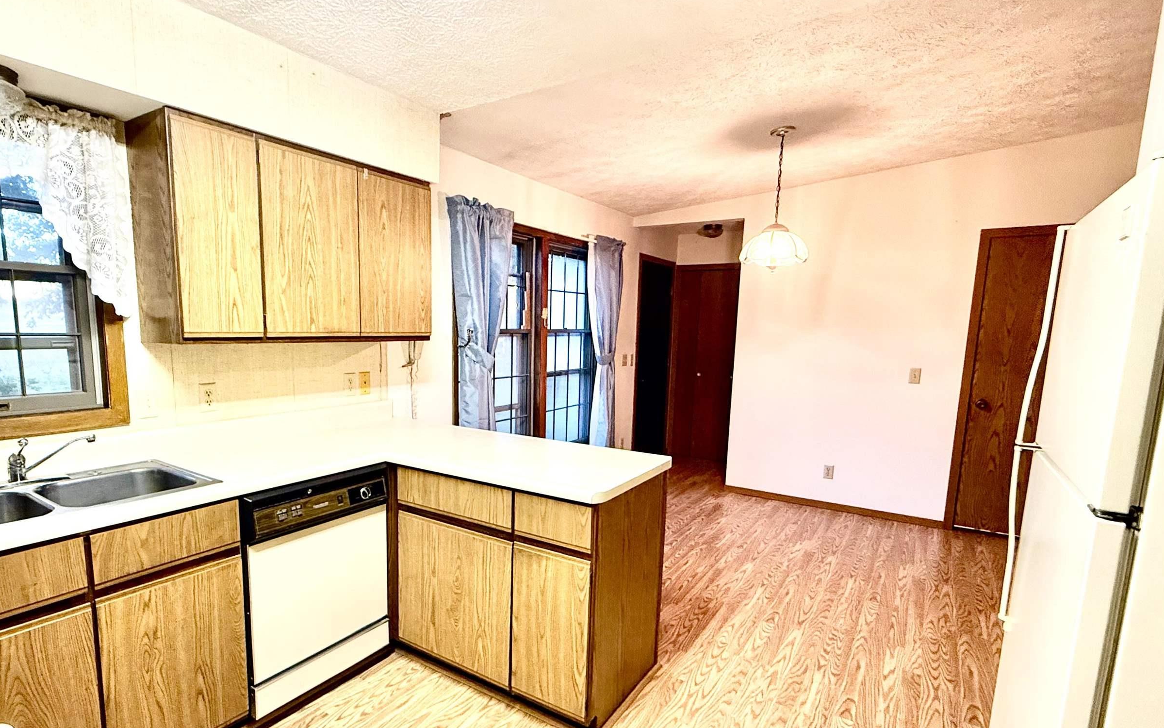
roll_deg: -1.3
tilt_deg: -8.4
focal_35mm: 19
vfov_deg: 62.0
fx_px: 603
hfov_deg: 87.6
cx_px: 510
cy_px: 414
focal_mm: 2.22
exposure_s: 1/60
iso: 500
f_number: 2.2
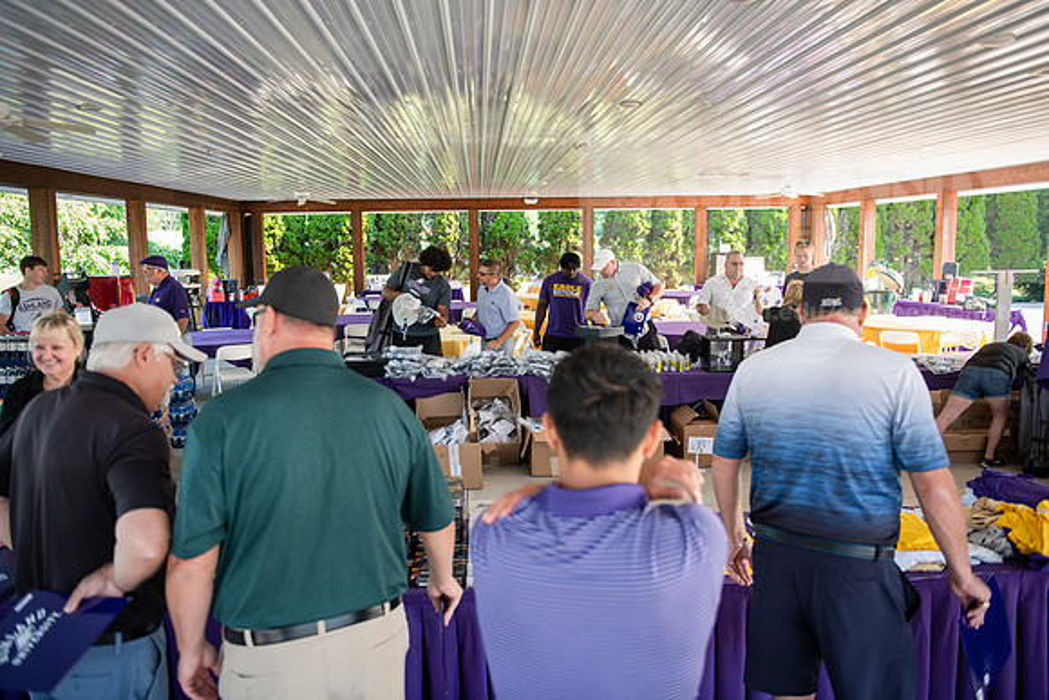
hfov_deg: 65.5
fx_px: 816
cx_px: 524
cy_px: 350
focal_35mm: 28
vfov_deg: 46.4
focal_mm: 28
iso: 400
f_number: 3.2
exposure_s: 1/200
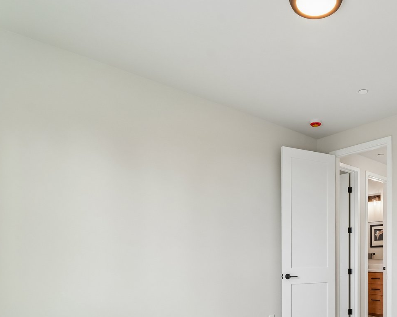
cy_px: 254
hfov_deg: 58.8
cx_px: 300
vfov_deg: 48.6
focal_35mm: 28
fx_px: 329
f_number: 8
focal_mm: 14
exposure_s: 1/60
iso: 640
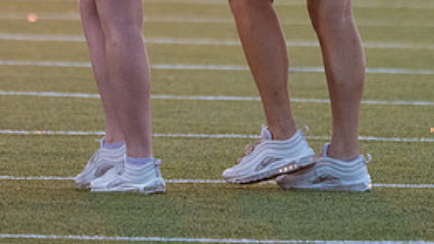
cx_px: 211
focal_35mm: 1139
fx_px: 13100
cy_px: -146
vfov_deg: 1.1
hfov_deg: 1.9
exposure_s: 1/1000
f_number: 5.6
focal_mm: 385
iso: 2500
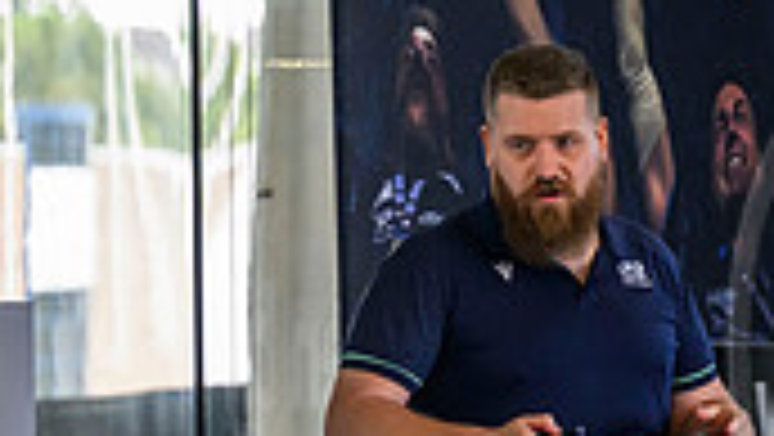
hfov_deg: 5.6
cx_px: 1053
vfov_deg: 3.2
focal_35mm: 385
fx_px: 7906
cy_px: 258
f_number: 2.8
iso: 2500
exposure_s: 1/800
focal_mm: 91
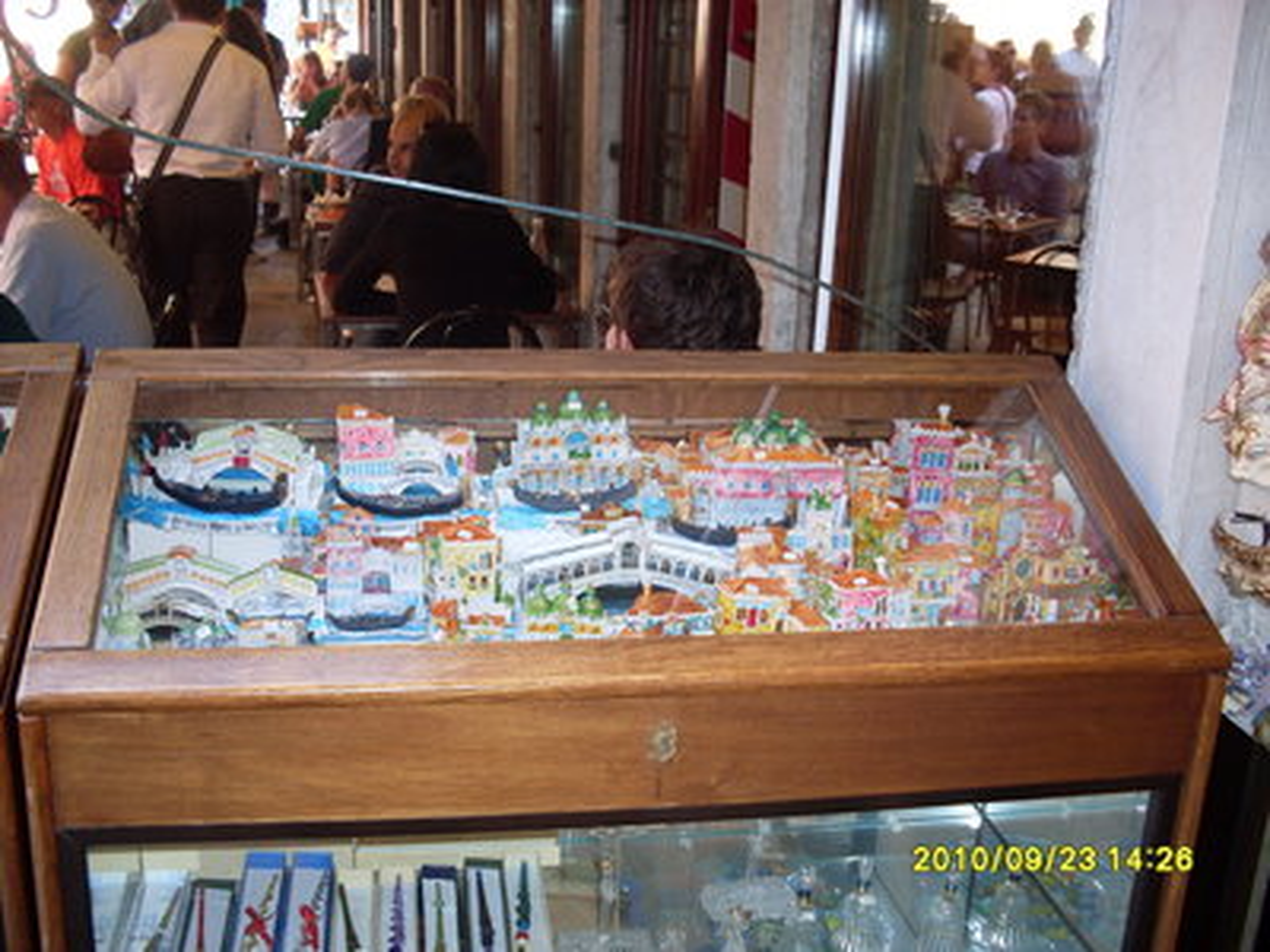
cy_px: 476
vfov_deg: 37.7
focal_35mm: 38
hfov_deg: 49.0
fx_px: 1394
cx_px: 635
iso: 100
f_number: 2.8
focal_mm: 6.3
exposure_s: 1/45
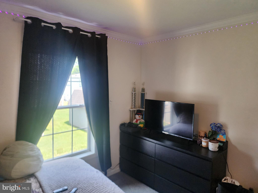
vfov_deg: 58.9
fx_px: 171
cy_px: 96
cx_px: 129
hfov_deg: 73.9
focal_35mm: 23
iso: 250
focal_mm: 6.4
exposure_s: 1/120
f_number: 1.8
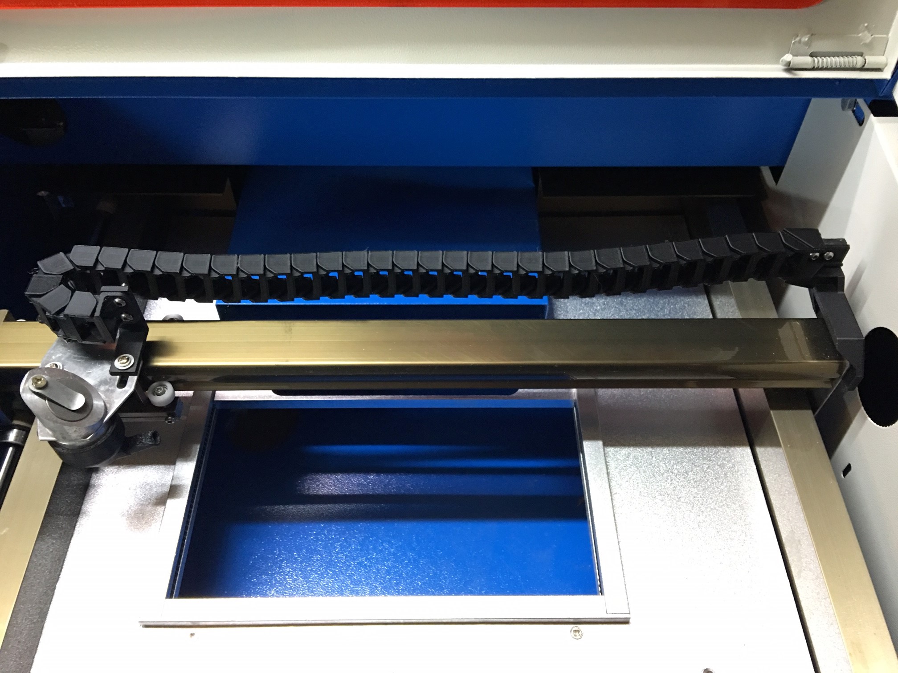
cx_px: 449
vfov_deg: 48.2
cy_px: 336
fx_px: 752
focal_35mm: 29
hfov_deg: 61.7
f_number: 2.2
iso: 100
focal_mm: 4.15
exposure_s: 1/8
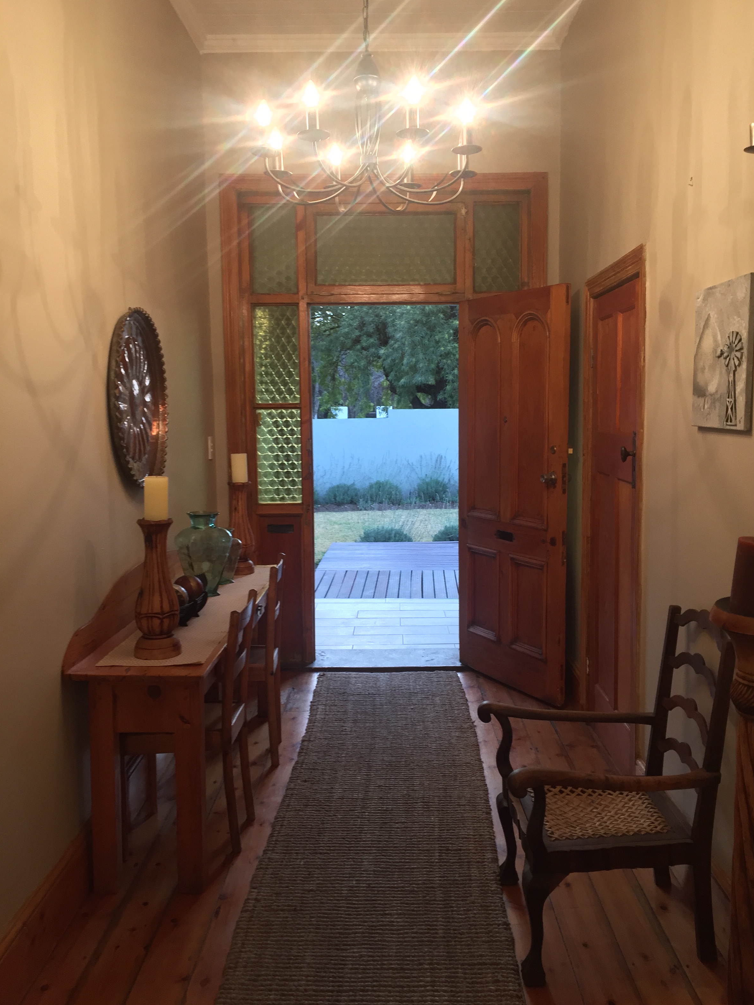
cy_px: 489
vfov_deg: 60.0
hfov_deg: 46.8
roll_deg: +0.2
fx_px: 871
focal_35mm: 30
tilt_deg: -4.9
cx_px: 388
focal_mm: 4.15
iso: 80
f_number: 2.2
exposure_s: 1/33
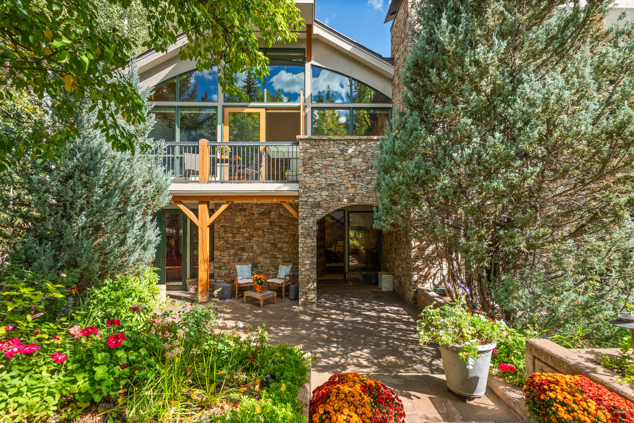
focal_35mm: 17
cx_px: 317
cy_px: 212
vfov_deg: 70.4
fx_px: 299
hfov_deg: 93.3
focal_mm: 17
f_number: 7.1
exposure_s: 1/320
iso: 400
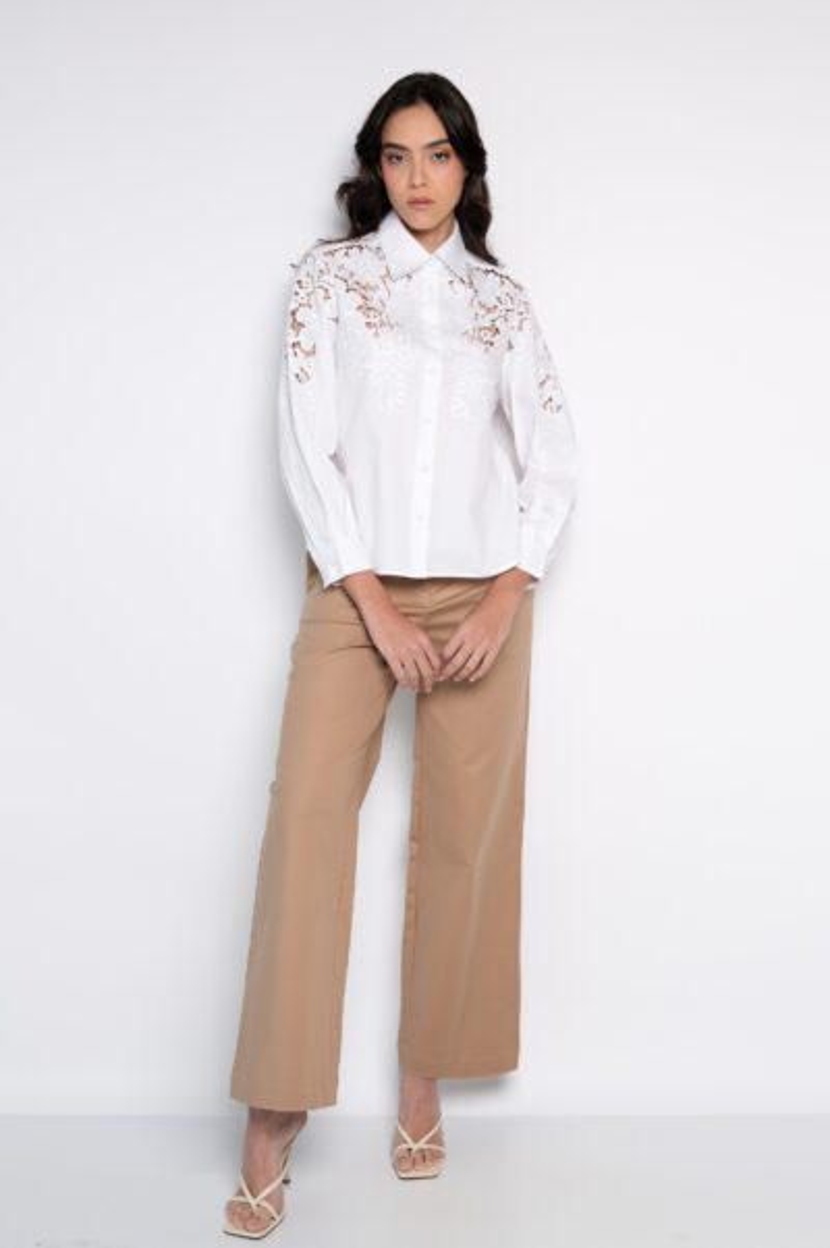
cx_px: 415
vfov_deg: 44.5
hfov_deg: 30.5
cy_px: 624
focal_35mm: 44
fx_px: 1523
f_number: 5
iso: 200
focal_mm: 44
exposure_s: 1/125
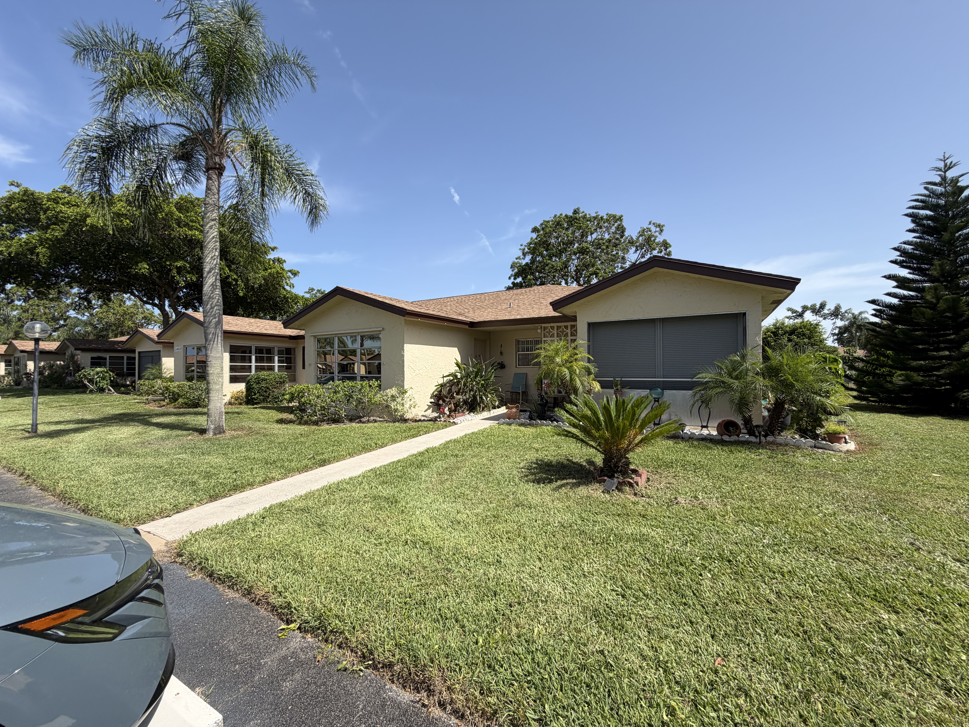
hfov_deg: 102.1
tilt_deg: -2.6
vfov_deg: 85.7
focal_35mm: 14
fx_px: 392
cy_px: 364
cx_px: 484
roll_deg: +2.8
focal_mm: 2.22
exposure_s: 1/770
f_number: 2.2
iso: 25
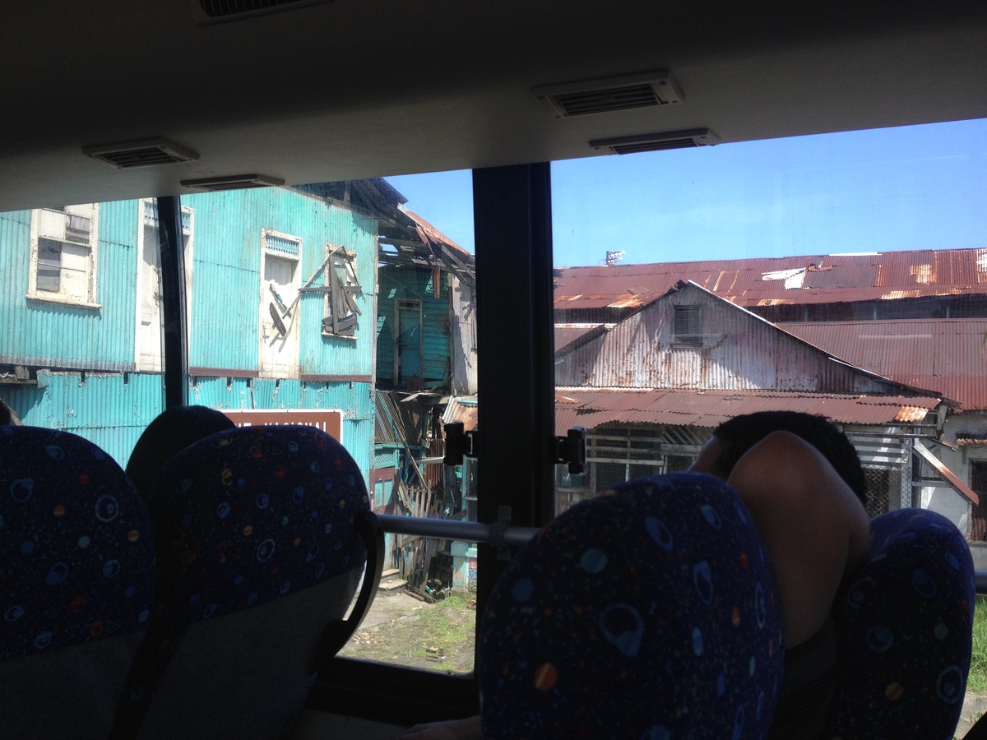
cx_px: 494
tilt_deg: -1.1
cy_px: 370
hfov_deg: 52.6
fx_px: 998
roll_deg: -1.3
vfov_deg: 40.7
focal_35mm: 35
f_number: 2.4
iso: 50
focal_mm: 4.28
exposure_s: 1/421
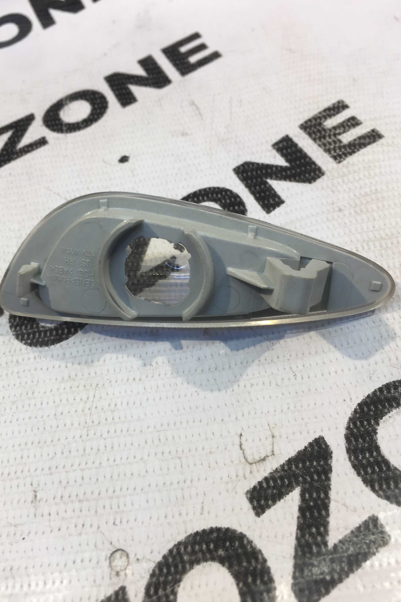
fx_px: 518
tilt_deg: -49.1
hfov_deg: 42.3
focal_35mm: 31
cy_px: 293
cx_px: 187
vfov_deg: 60.3
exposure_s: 1/33
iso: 32
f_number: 2.2
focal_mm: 4.15
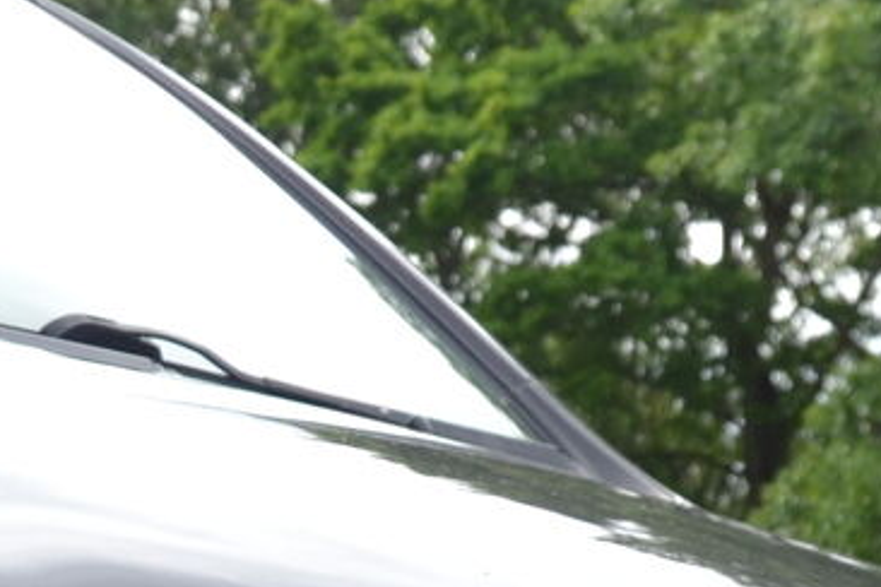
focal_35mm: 150
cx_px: -376
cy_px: 938
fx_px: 3661
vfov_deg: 8.9
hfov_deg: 13.1
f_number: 6.3
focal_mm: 19
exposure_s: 1/160
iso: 100
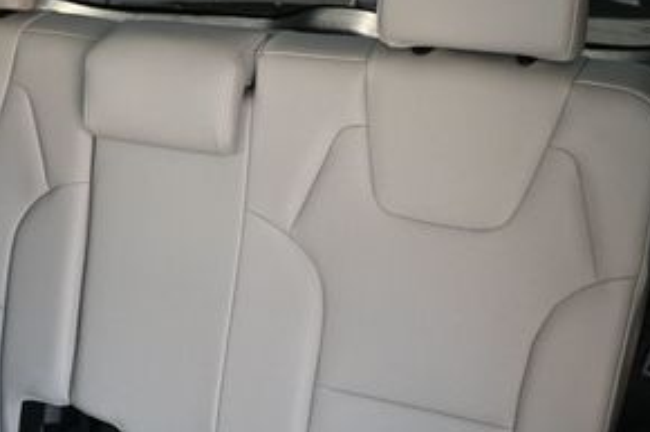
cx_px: 233
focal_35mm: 53
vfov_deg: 25.2
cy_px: 320
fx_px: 956
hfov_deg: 37.3
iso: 1400
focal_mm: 16
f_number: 3.5
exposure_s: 1/125
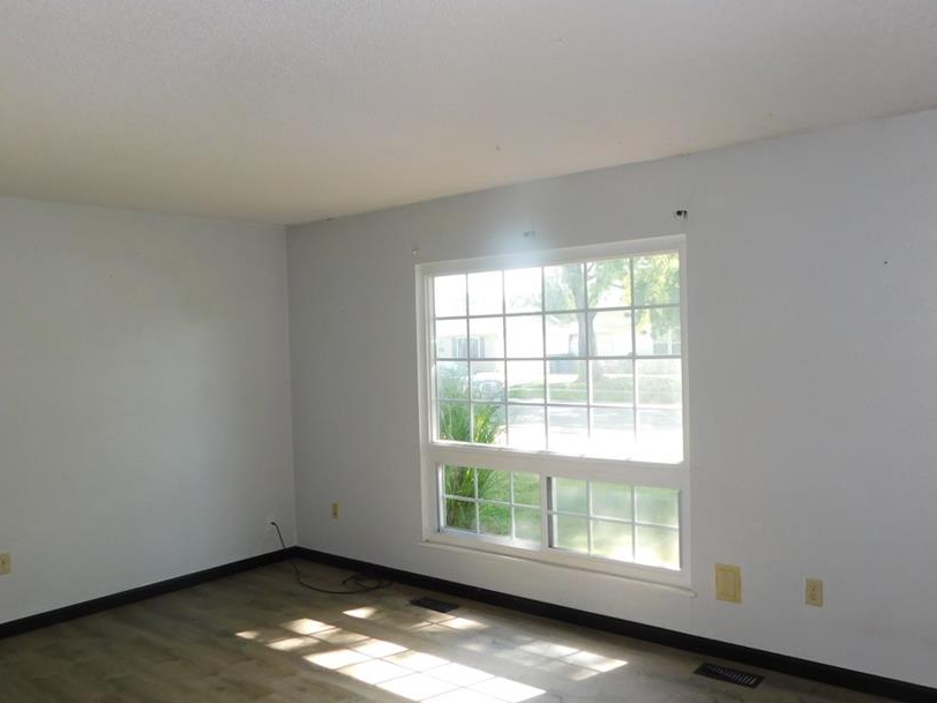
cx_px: 477
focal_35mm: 29
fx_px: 785
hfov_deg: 61.7
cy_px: 379
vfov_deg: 48.2
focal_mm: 4
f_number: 3
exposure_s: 1/100
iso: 125
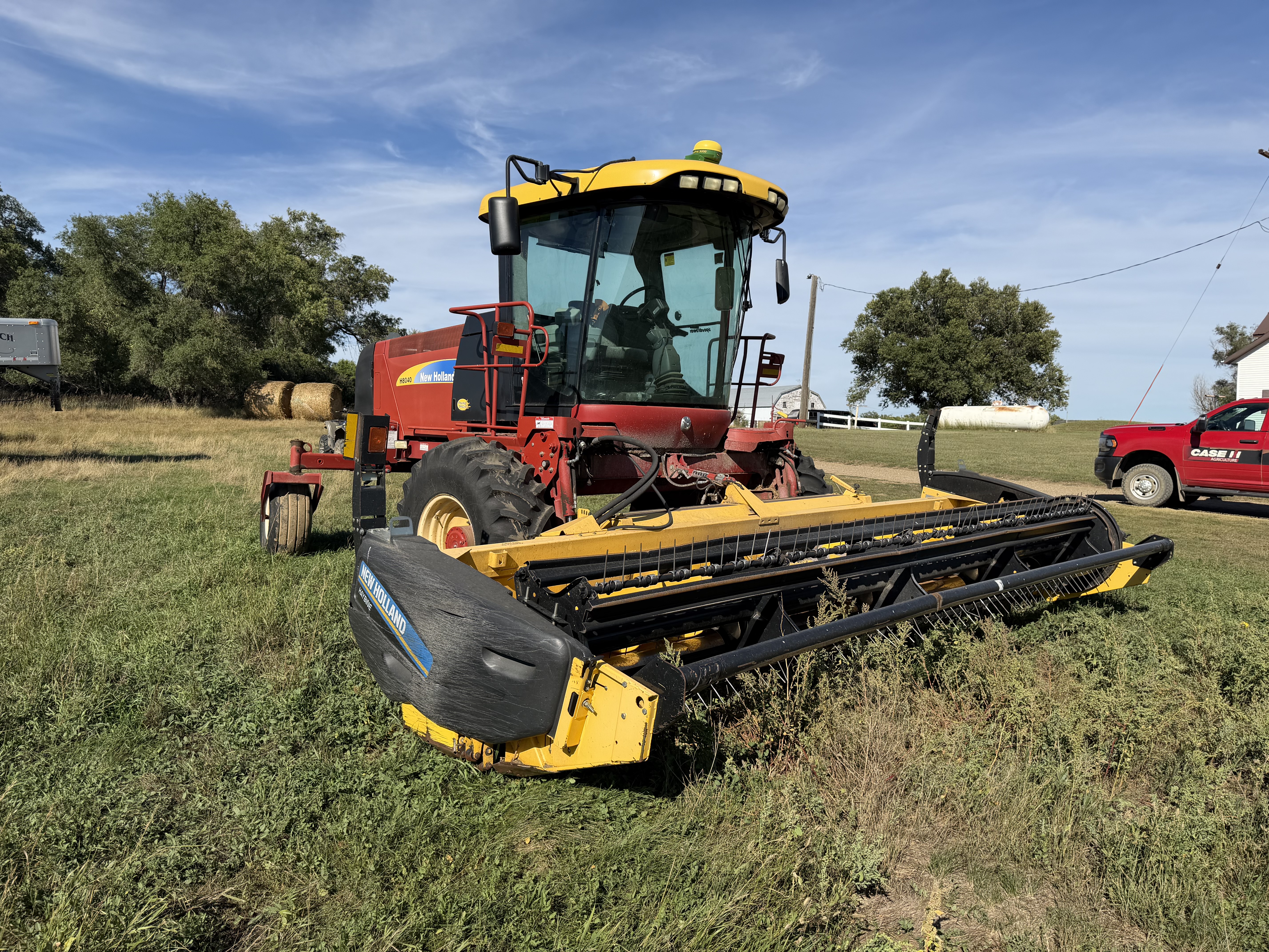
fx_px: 880
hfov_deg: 71.6
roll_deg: -1.2
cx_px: 634
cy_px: 476
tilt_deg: -2.8
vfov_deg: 56.8
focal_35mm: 24
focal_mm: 6.76
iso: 80
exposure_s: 1/4673
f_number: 1.78
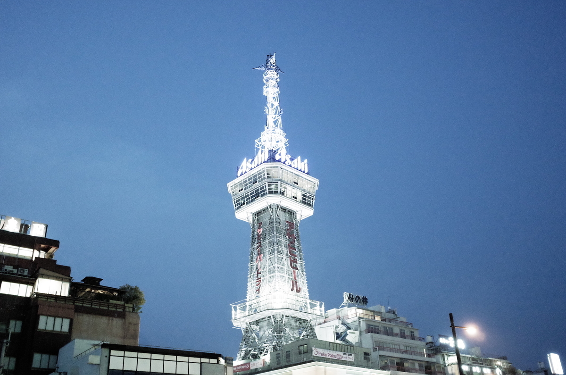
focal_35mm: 35
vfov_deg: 37.7
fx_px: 549
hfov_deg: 54.5
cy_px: 188
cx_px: 283
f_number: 2.8
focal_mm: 18.3
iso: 3200
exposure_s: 1/30
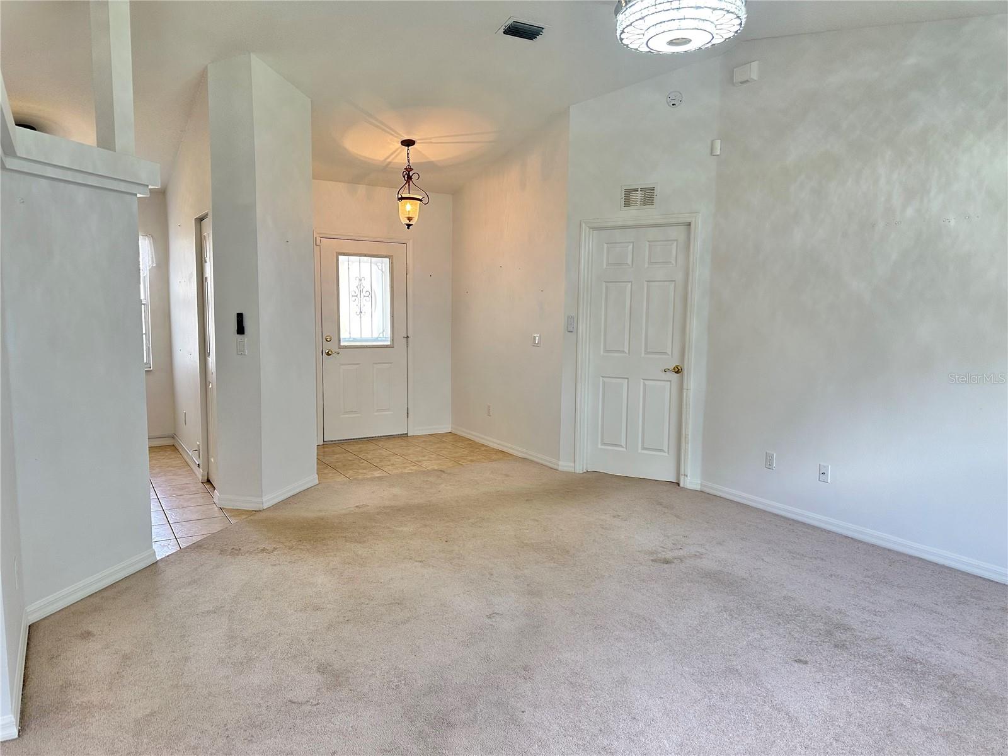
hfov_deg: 71.6
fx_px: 699
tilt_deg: -5.5
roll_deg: -1.4
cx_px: 504
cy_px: 378
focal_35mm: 24
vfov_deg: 56.8
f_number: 1.78
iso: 200
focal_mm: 6.86
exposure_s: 1/120
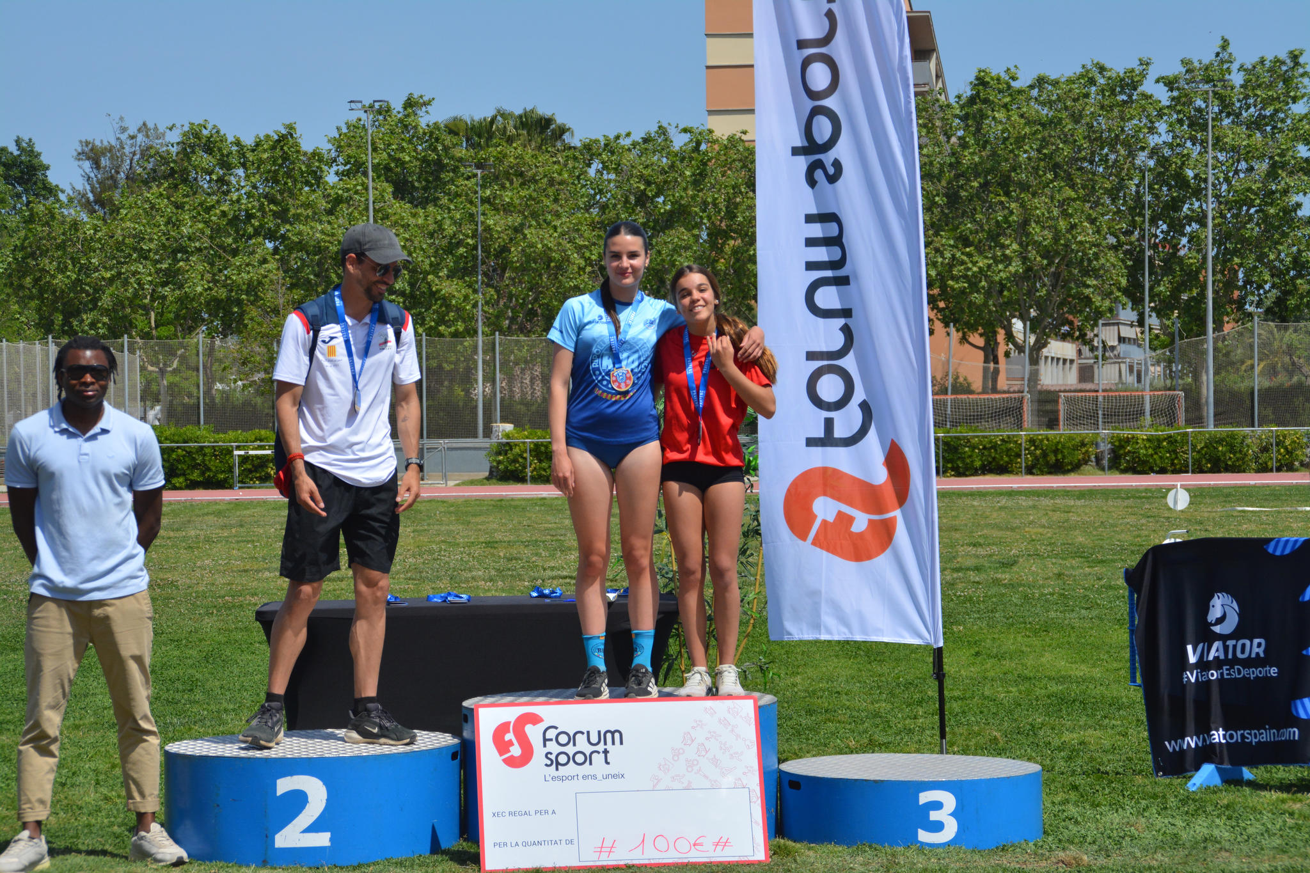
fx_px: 3711
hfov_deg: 20.0
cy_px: 436
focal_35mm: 102
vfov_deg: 13.4
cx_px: 655
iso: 400
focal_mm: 68
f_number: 8
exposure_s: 1/2000
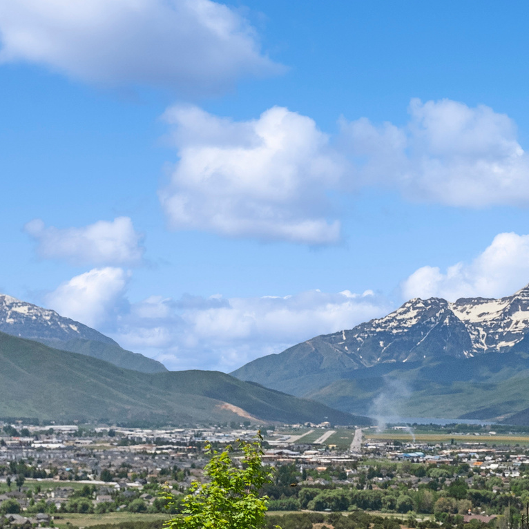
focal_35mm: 101
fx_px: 1741
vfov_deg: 17.1
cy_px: 440
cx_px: 628
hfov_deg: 16.6
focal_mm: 44.3
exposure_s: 1/5000
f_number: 6.3
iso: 640
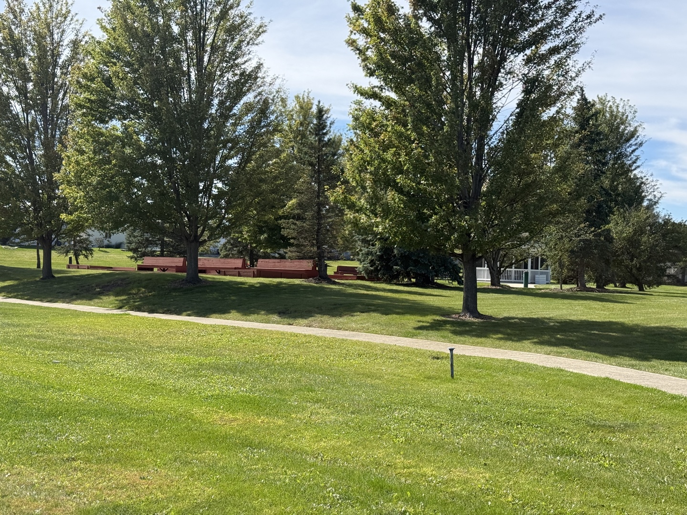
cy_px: 258
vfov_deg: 30.3
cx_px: 344
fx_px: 953
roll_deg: -2.2
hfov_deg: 39.7
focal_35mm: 48
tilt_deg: +1.6
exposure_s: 1/3704
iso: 100
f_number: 1.78
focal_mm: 6.76
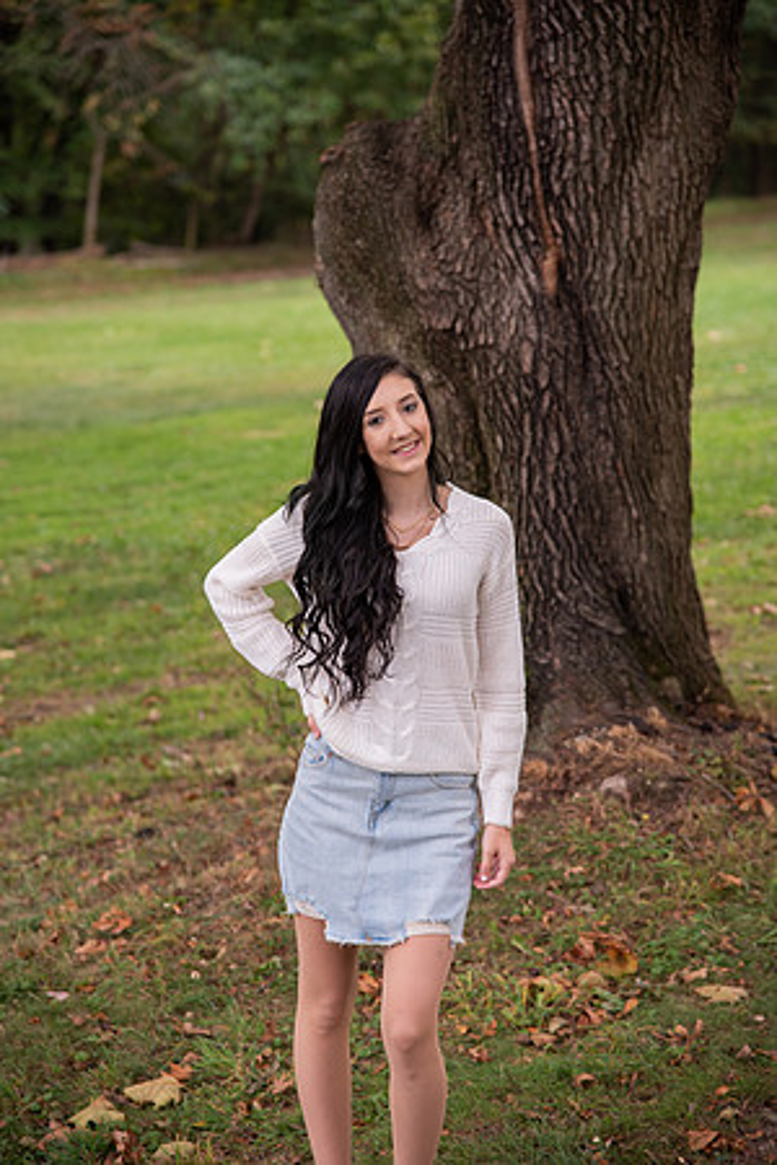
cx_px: 388
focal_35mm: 105
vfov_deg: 19.5
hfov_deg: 13.0
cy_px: 582
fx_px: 3399
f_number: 4.5
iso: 400
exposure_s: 1/320
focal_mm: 105
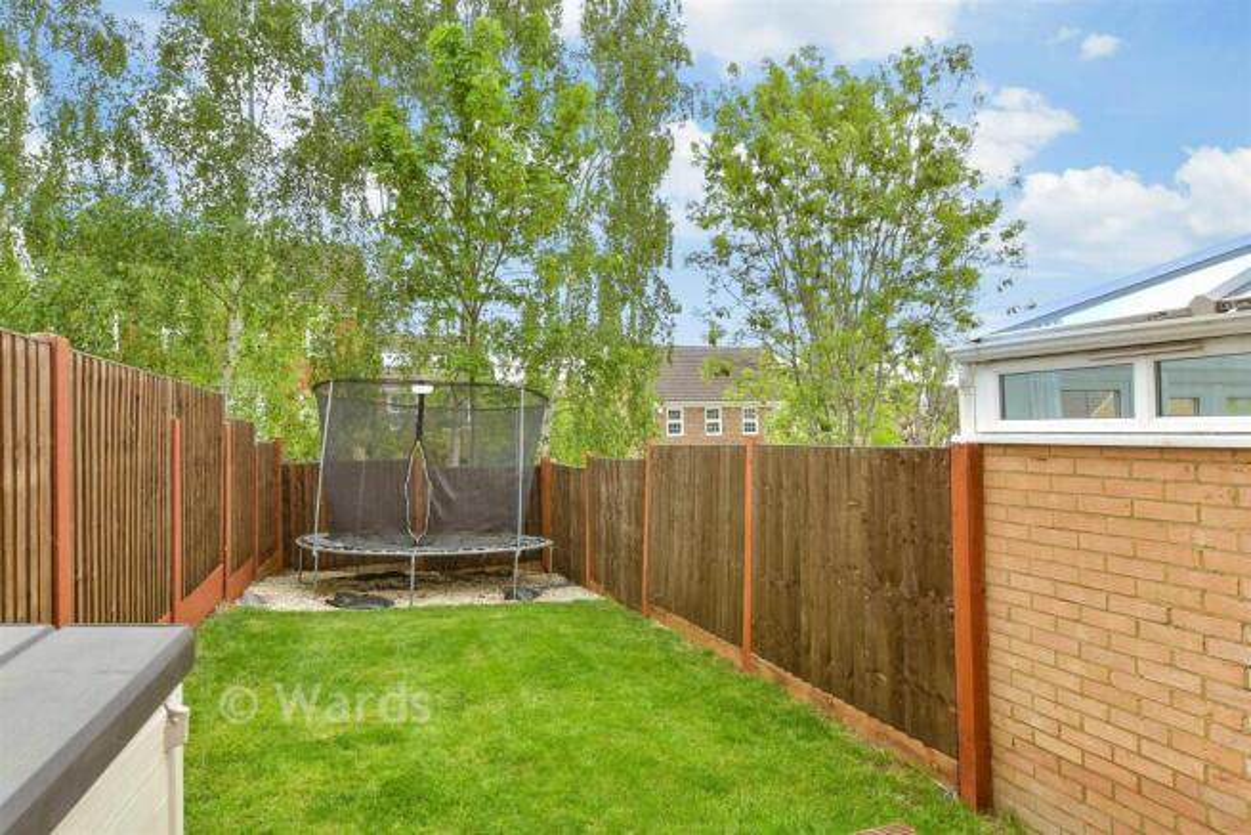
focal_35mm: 15
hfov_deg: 100.4
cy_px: 418
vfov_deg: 77.4
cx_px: 626
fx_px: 521
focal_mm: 10
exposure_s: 1/40
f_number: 8
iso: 200
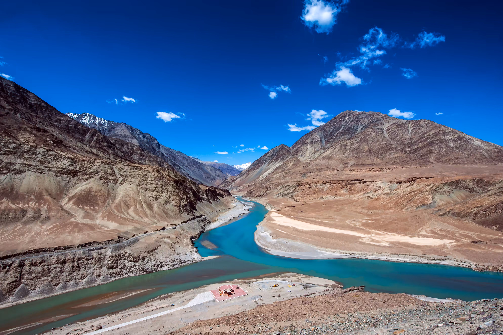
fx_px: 209
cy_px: 178
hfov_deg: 100.3
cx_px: 237
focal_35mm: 15
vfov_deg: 77.2
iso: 320
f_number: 22
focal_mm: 14
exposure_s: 1/320
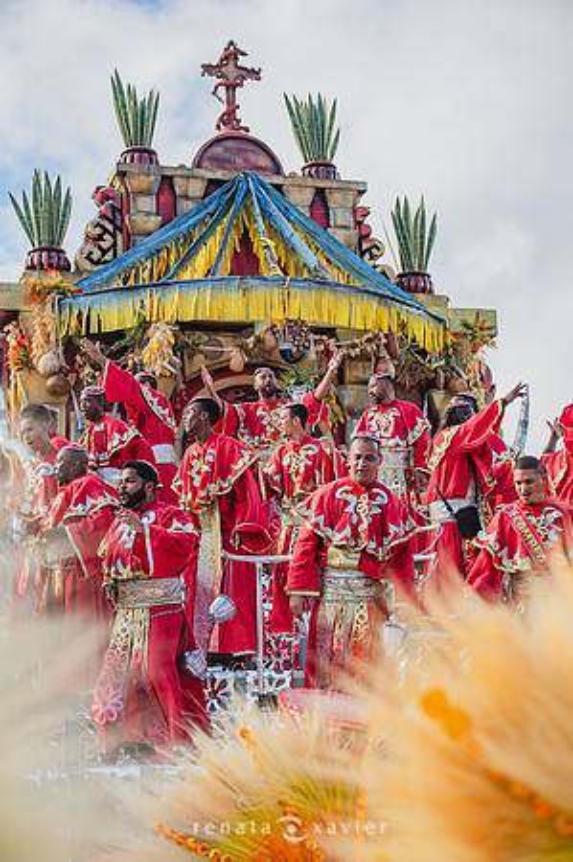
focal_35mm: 70
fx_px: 1675
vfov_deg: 28.9
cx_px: 286
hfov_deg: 19.4
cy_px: 431
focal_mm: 70
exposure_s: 1/1600
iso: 400
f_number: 5.6
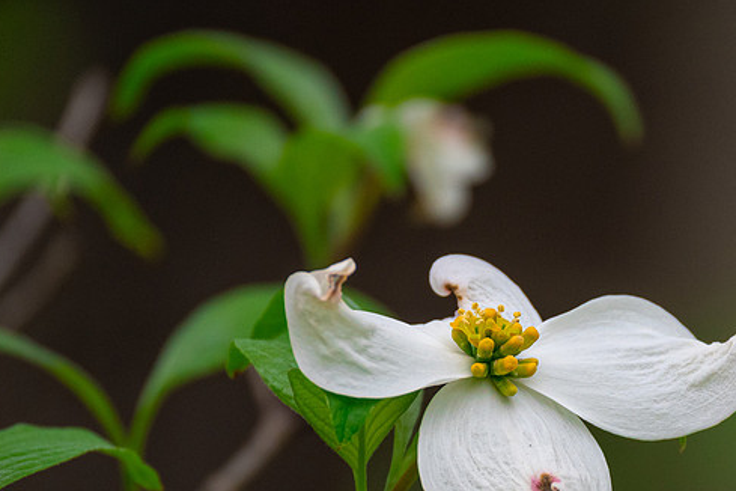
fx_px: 12756
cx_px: 523
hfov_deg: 3.3
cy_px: 364
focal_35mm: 624
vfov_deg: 2.2
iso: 800
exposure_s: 1/1600
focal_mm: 250
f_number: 6.3
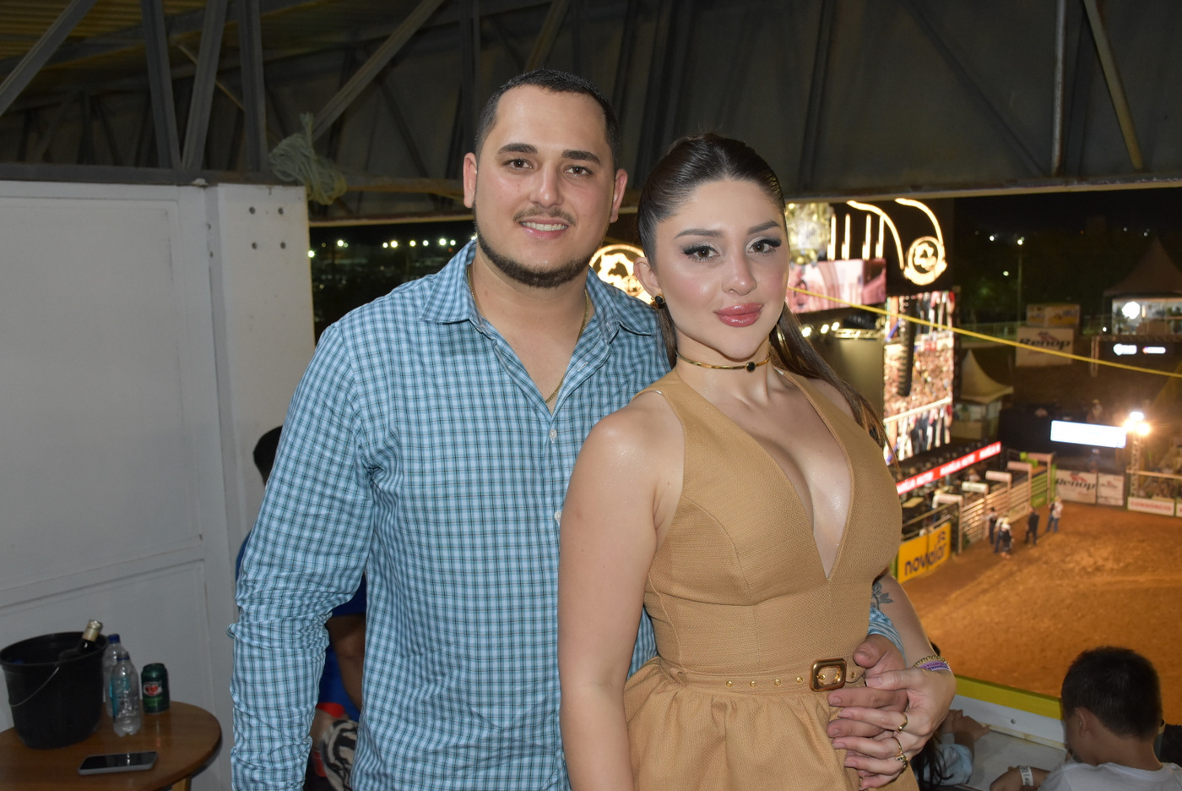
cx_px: 591
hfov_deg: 55.1
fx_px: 1134
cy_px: 396
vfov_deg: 38.4
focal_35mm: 34
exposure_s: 1/60
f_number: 5.6
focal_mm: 23
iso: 1600
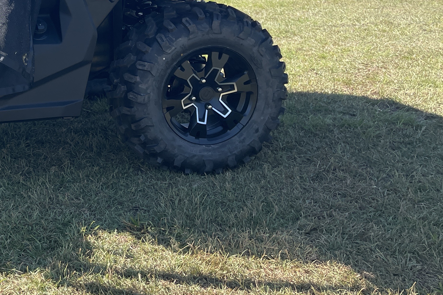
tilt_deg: -6.0
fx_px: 701
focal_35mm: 57
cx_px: -39
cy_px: 16
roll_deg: +4.6
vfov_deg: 23.0
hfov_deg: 31.3
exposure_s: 1/1534
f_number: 1.6
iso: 32
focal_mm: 5.1
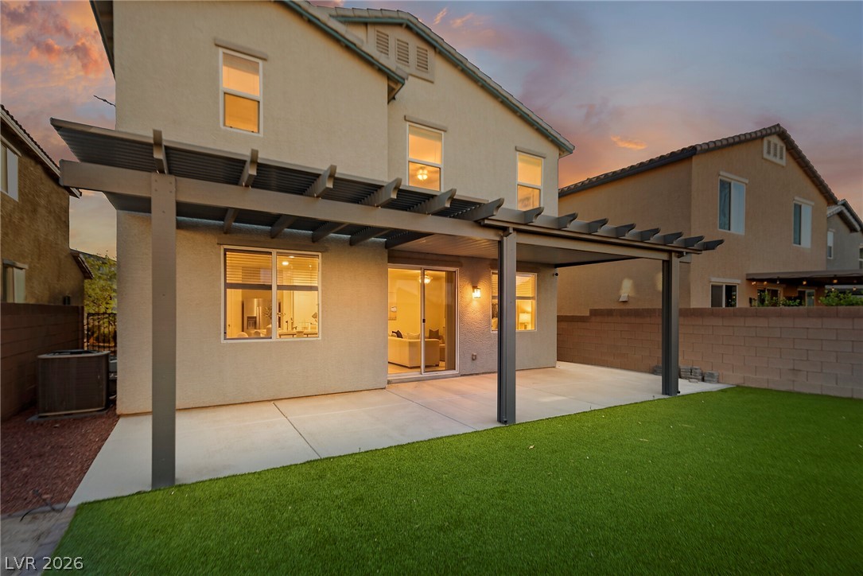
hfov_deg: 96.7
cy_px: 288
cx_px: 432
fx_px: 384
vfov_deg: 73.8
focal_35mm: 16
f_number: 8
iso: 100
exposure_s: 1/20
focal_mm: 16
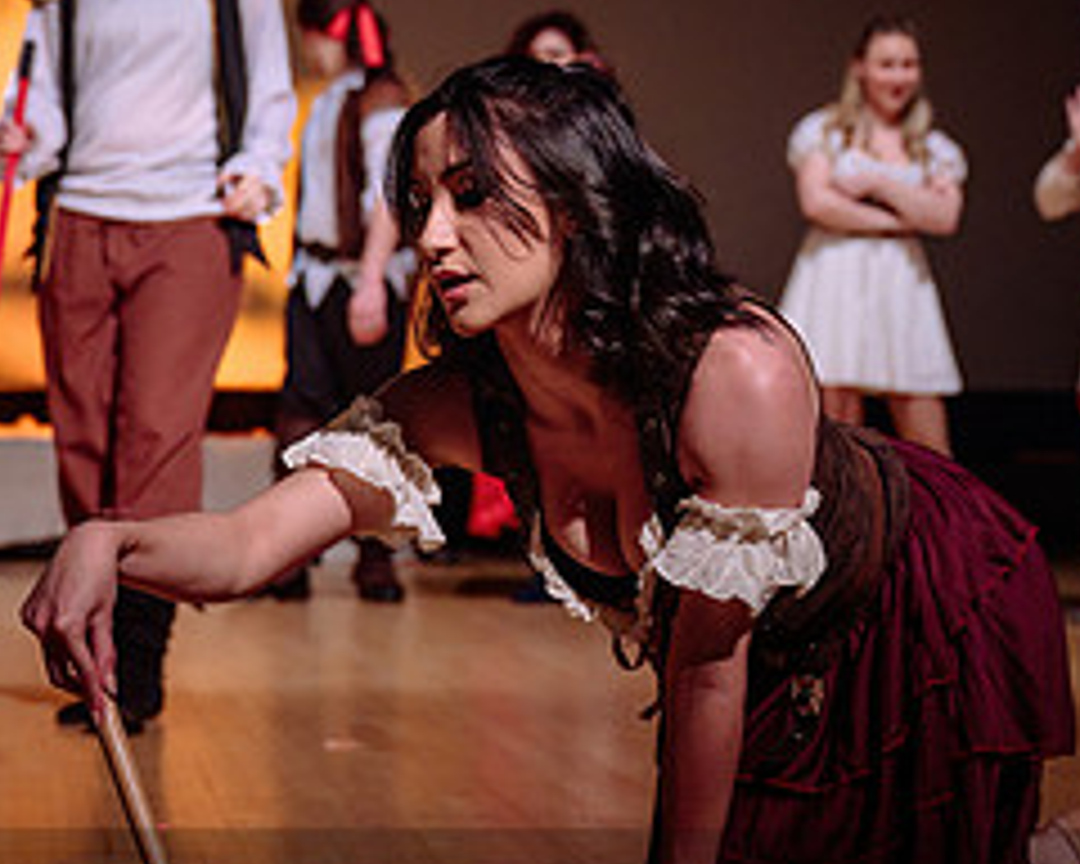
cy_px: 379
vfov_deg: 15.7
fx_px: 3132
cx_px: 253
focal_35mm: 98
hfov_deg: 19.4
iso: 1600
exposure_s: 1/250
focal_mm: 40
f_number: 2.8
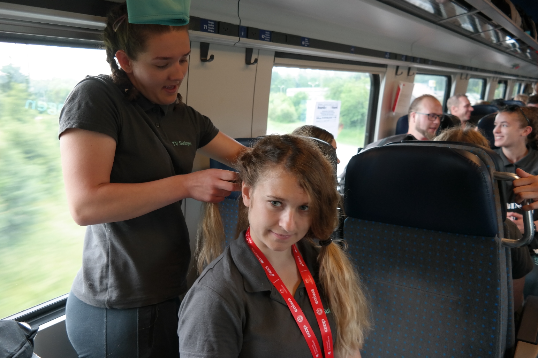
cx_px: 261
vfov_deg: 46.4
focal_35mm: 28
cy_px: 175
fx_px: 418
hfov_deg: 65.5
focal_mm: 18
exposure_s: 1/40
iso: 400
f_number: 3.5
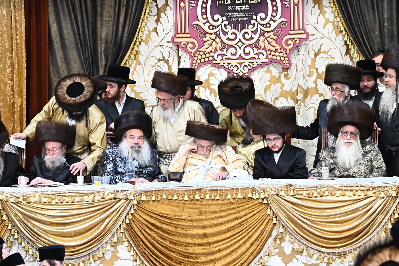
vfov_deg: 6.5
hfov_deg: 9.8
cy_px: 133
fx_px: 2327
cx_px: 200
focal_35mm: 210
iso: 5000
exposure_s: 1/100
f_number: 7.1
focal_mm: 210
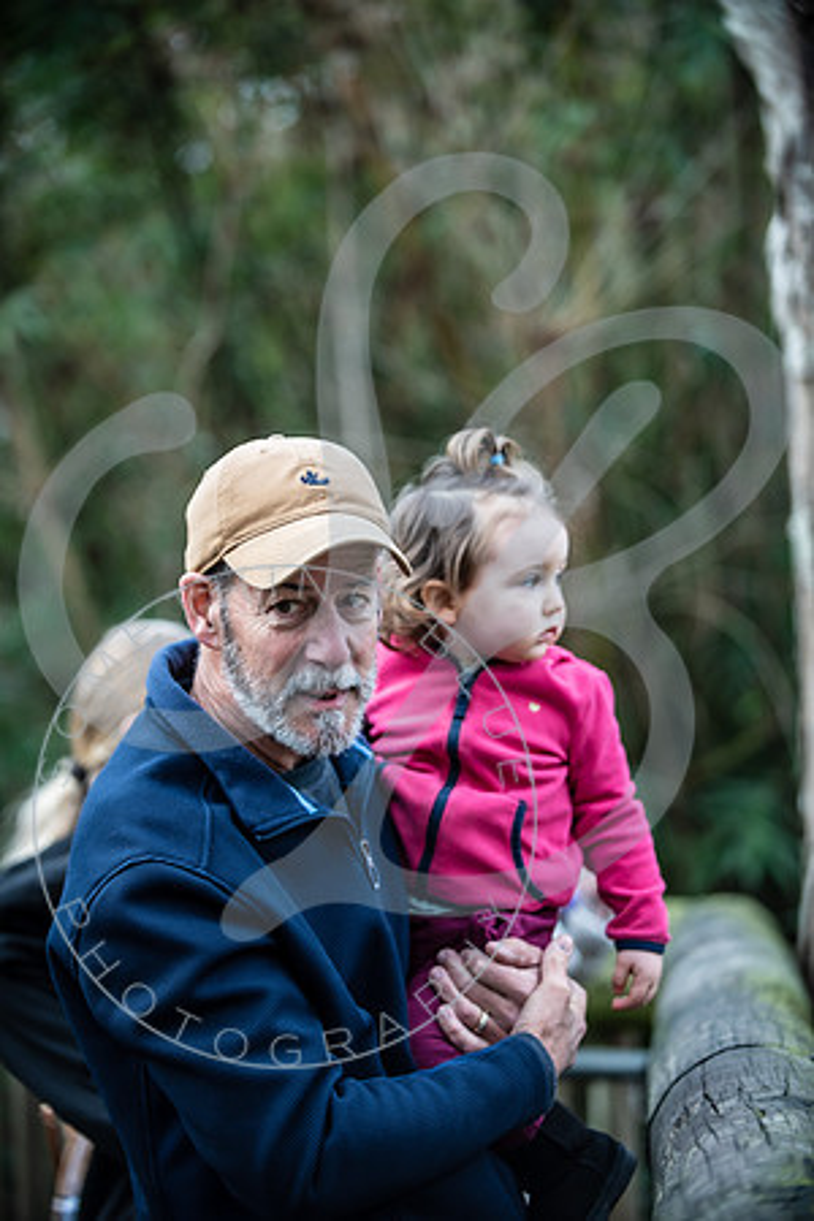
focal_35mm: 102
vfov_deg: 20.0
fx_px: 3459
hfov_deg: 13.4
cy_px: 610
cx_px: 407
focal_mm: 102
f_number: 2.8
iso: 200
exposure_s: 1/250
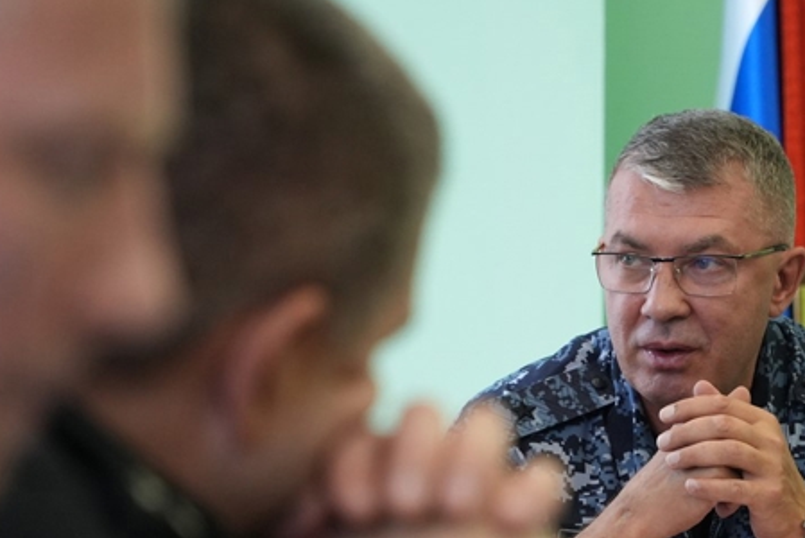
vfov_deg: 5.3
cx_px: 602
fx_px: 5769
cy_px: 441
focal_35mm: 258
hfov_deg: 8.0
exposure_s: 1/160
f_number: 4
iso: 1600
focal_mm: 103
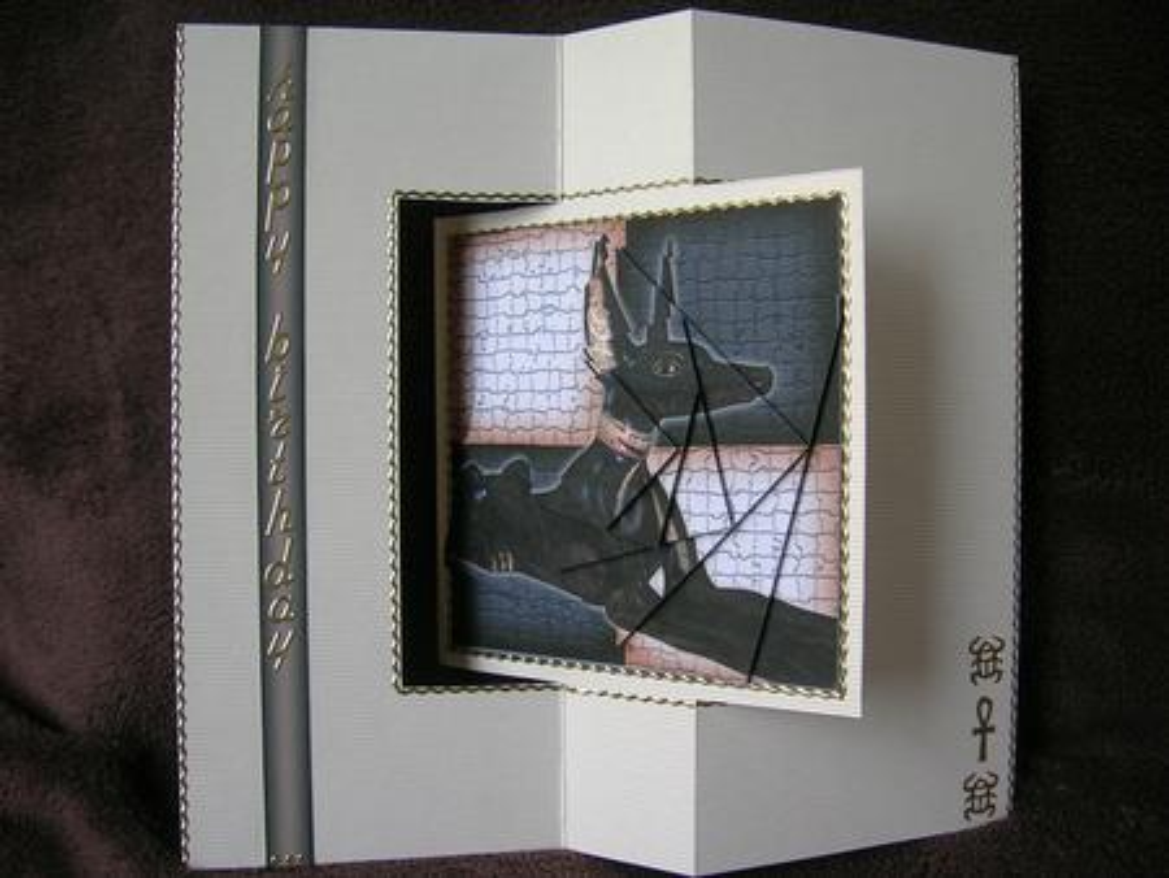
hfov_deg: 52.6
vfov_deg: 40.7
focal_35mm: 35
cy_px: 439
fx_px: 1183
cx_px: 584
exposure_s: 1/31
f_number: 2.8
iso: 50
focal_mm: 5.4
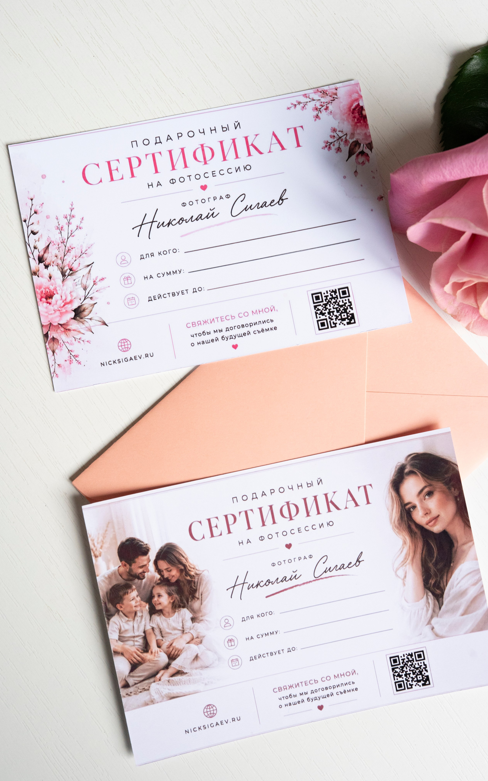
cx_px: 257
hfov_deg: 35.3
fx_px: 766
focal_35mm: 36
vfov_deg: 54.0
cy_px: 392
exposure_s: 1/125
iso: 4000
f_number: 8
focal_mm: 35
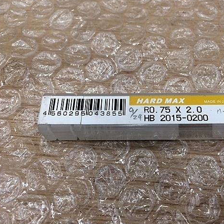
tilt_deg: -64.1
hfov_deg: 46.6
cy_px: 112
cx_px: 146
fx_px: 256
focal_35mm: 35
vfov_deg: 47.2
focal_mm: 4.15
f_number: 2.2
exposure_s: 1/30
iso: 50
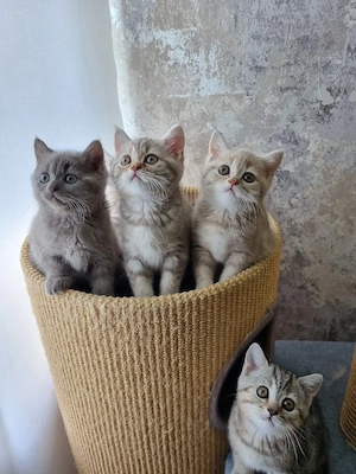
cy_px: 237
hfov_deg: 53.1
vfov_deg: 67.3
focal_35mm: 26
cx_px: 178
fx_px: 357
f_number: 1.8
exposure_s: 1/100
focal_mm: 5.4
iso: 100
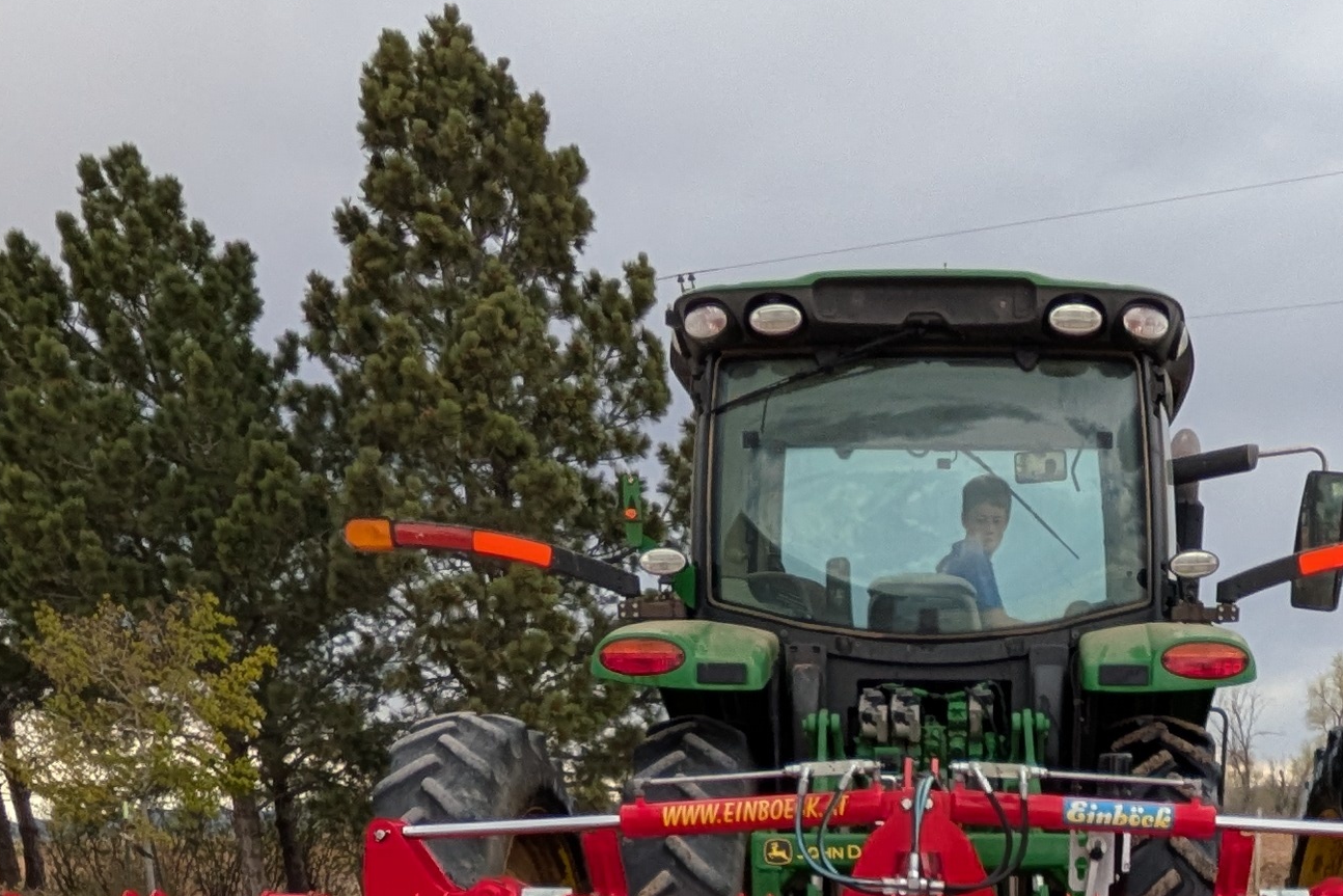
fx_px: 1679
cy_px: 1409
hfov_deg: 42.4
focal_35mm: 45
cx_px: 991
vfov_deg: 23.0
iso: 56
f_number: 2.2
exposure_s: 1/501
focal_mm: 1.85
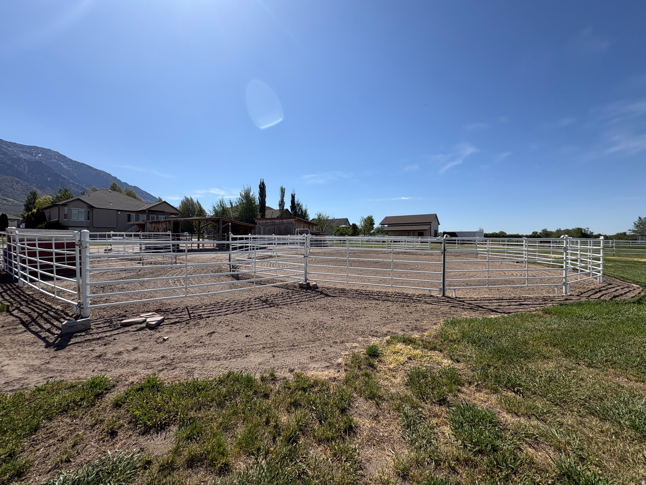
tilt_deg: -0.1
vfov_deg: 85.7
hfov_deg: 102.1
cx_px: 323
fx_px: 261
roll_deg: +0.6
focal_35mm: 14
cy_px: 242
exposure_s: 1/2674
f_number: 2.2
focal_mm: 2.22
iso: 50
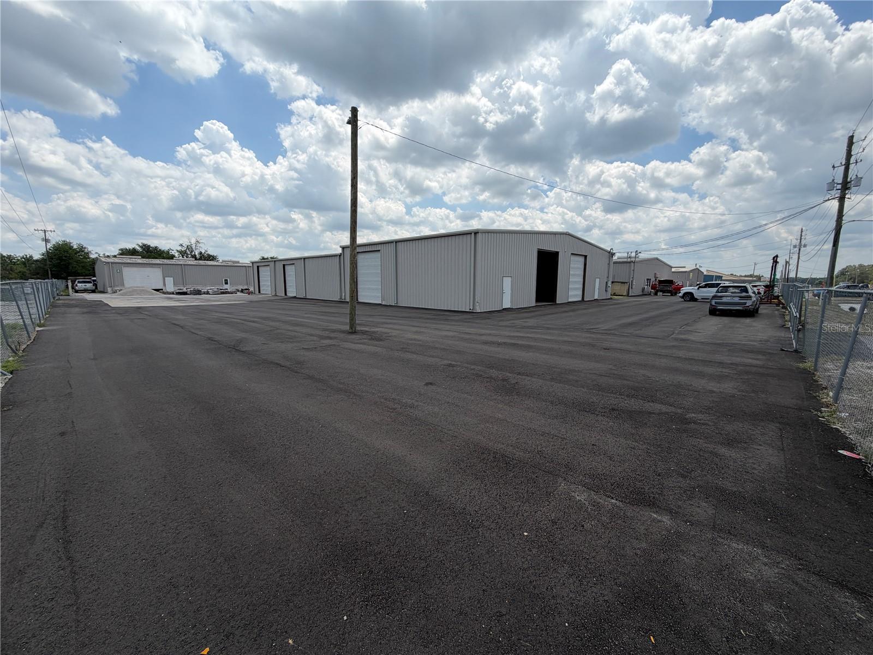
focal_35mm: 14
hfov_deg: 102.1
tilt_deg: -7.4
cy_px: 328
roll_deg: -1.1
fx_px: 353
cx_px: 436
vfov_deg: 85.7
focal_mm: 2.22
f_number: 2.2
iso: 20
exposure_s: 1/1235
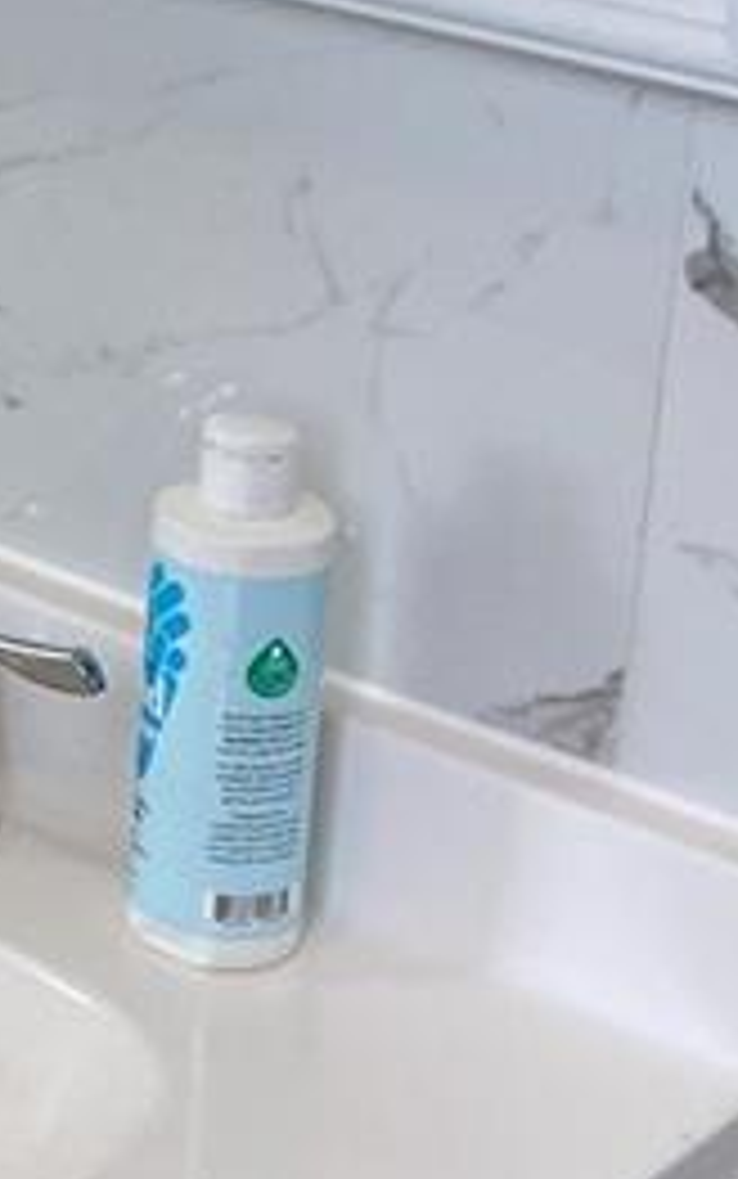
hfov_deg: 9.6
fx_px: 4050
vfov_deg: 16.3
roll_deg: +0.2
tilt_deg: -17.7
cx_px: -819
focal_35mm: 126
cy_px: 90
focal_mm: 4.25
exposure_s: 1/120
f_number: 1.8
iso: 80
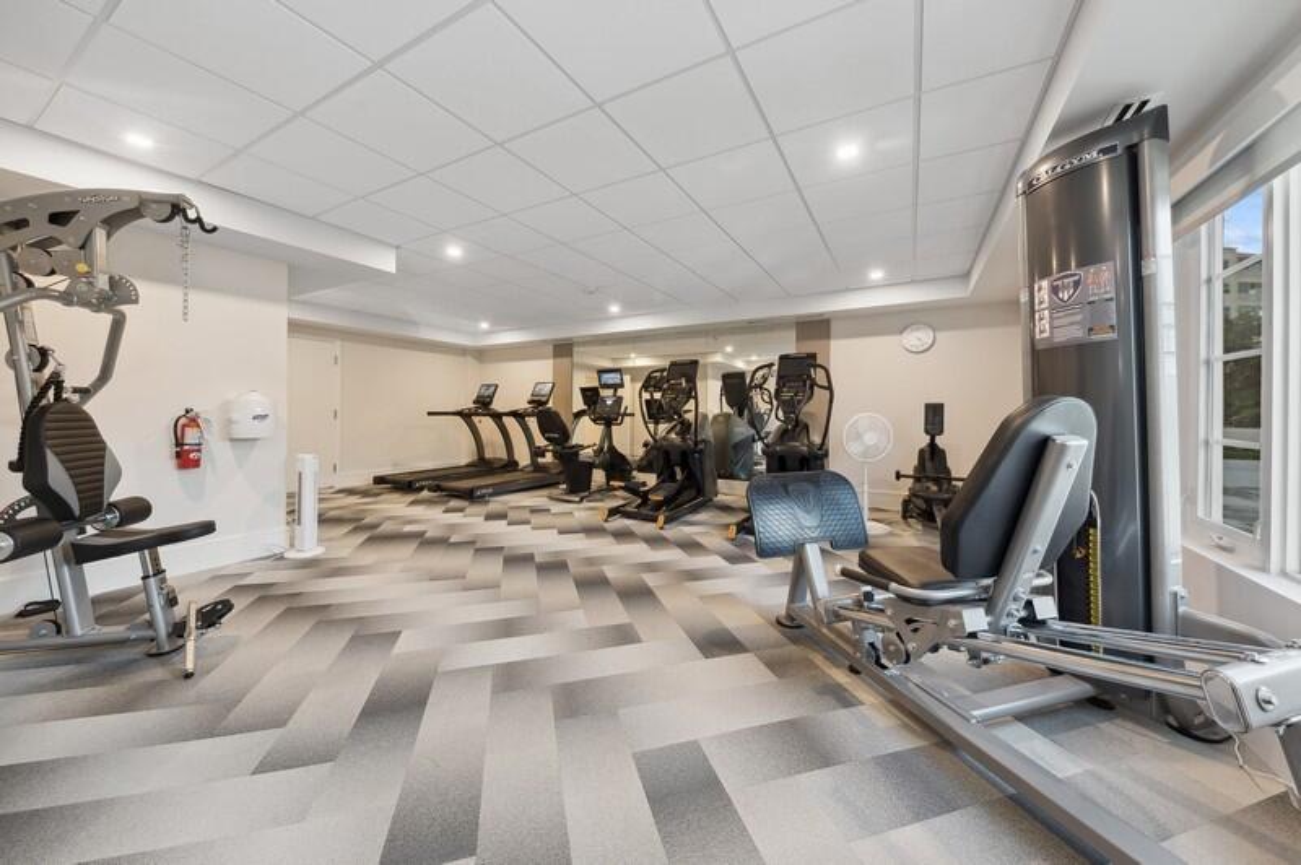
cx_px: 650
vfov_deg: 89.9
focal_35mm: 12
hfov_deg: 112.7
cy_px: 432
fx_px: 433
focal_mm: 12
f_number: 8
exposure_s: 1/2.5
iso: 100
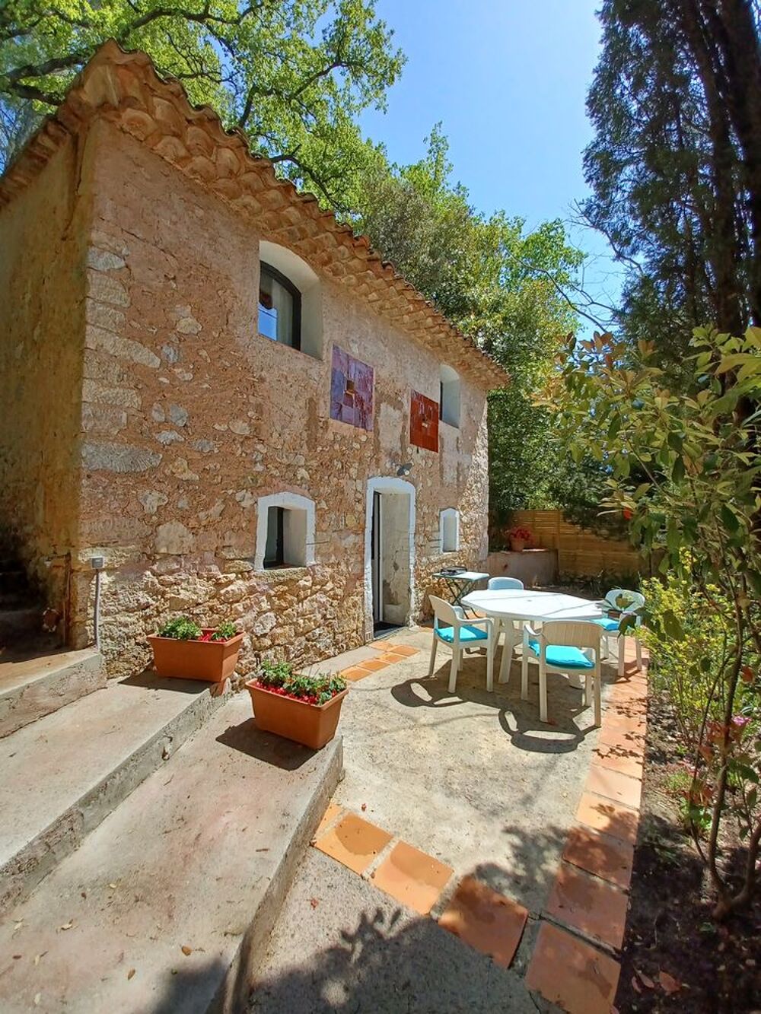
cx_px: 380
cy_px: 507
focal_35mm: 13
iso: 40
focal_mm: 1.42
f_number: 2.2
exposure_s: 1/1066
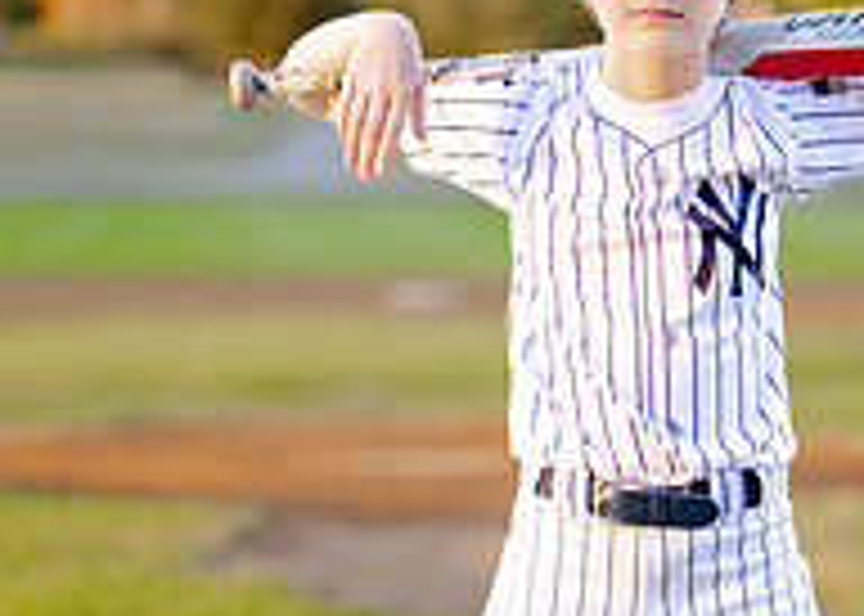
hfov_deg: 11.0
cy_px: 439
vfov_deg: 7.9
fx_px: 4464
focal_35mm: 182
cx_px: 576
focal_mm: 50
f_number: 1.2
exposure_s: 1/1250
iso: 250
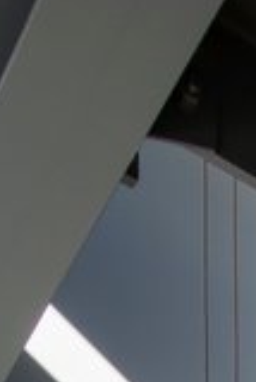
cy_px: 1327
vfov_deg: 9.4
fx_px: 1437
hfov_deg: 9.0
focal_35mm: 135
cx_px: 644
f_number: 11
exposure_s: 1/10
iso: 100
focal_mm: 18
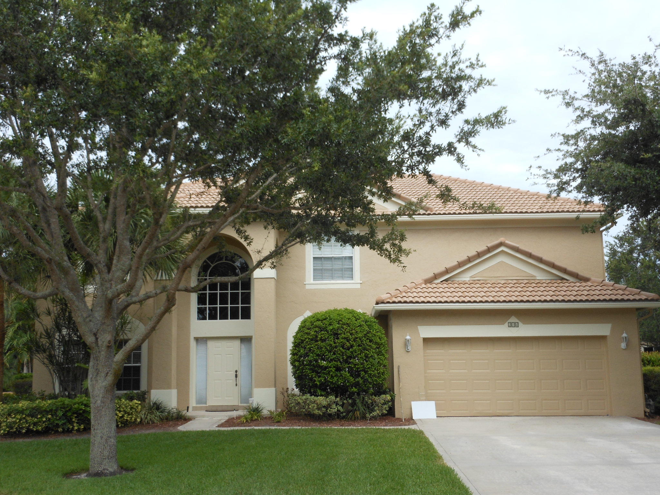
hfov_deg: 47.9
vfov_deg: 36.8
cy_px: 248
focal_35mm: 39
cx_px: 330
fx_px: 744
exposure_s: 1/400
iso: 80
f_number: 4.3
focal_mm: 6.9
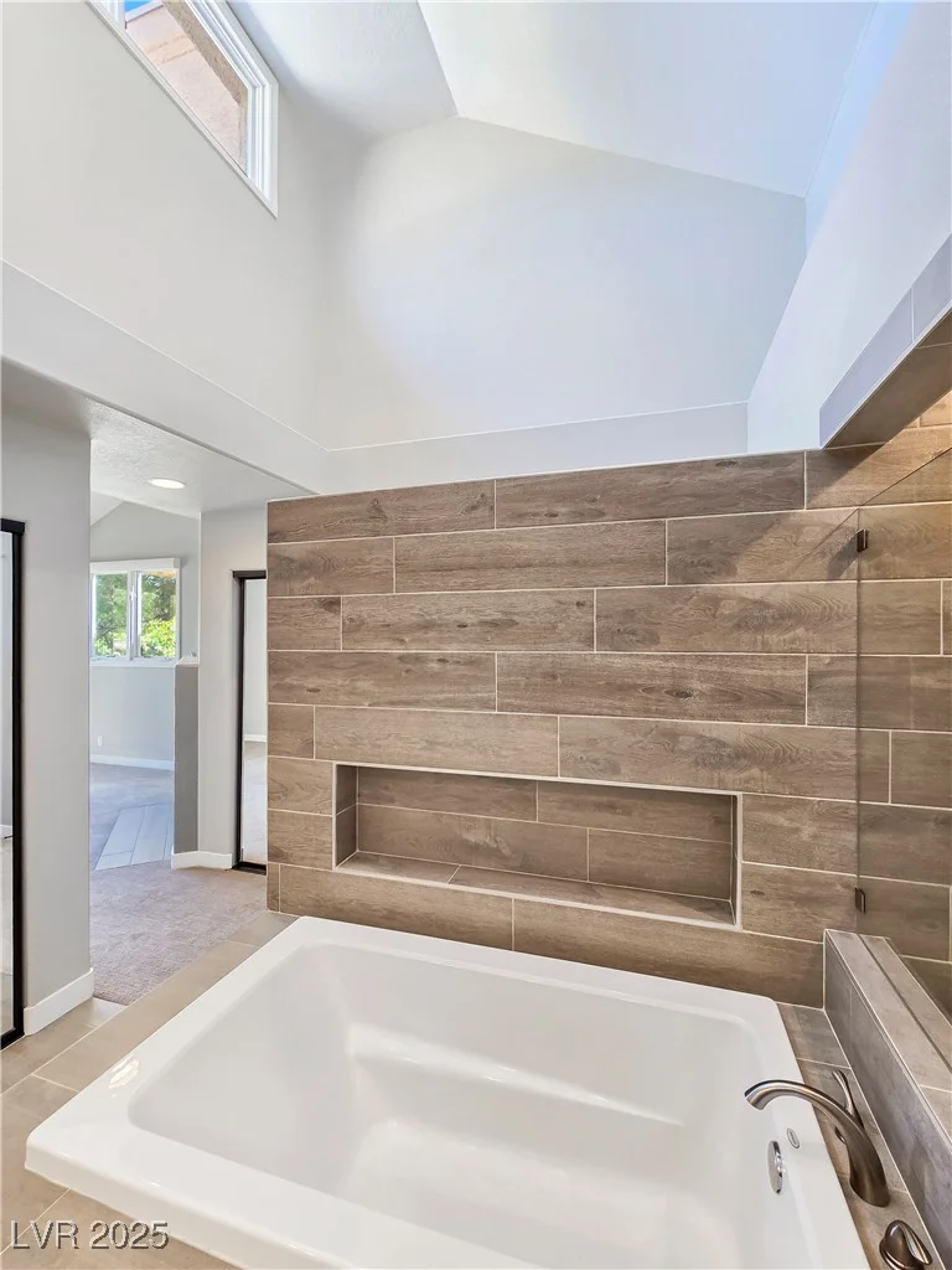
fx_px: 477
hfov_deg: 89.9
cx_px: 476
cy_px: 635
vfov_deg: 106.2
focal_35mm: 13
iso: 100
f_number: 2.2
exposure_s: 1/60
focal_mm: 2.2
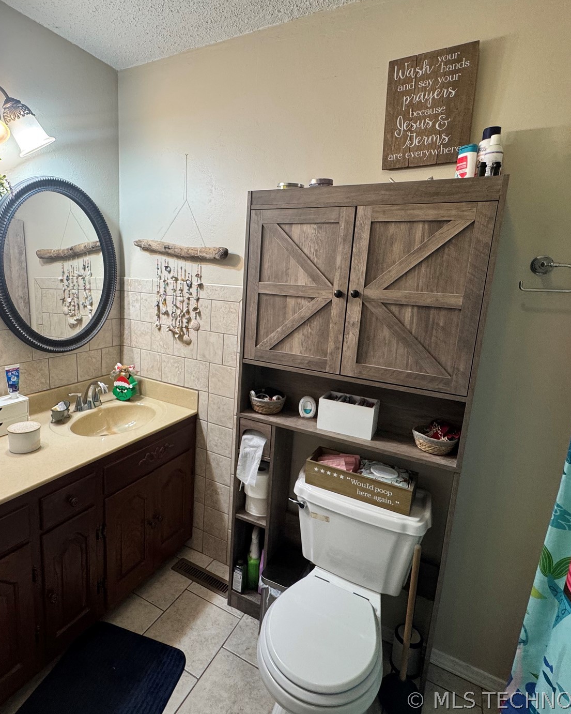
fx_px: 401
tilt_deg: -11.8
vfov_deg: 83.3
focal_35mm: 19
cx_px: 244
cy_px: 345
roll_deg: -3.6
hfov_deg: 70.5
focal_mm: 2.22
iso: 200
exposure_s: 1/60
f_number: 2.2
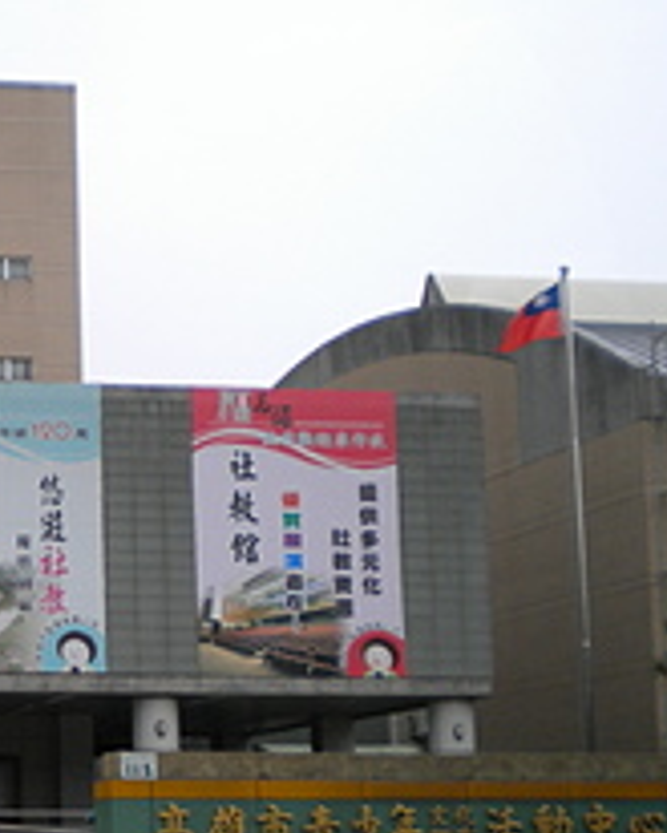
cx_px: -218
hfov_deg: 15.1
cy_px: 479
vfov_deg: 19.7
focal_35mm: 97
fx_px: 2392
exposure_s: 1/167
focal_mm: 7.4
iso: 80
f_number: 3.5
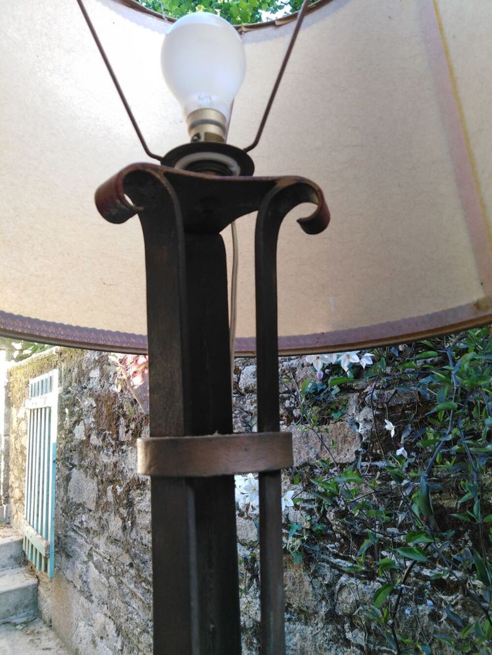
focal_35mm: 26
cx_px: 246
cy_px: 328
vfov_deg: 67.3
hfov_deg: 53.1
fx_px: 493
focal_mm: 3.46
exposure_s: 1/33.3
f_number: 2.2
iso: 102
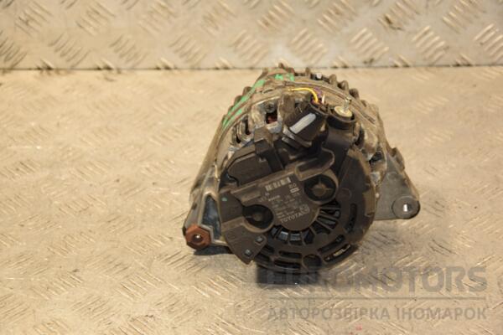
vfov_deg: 13.8
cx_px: 252
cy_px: 168
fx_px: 1383
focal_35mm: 99
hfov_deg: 20.6
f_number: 5.3
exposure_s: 1/100
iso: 800
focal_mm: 66
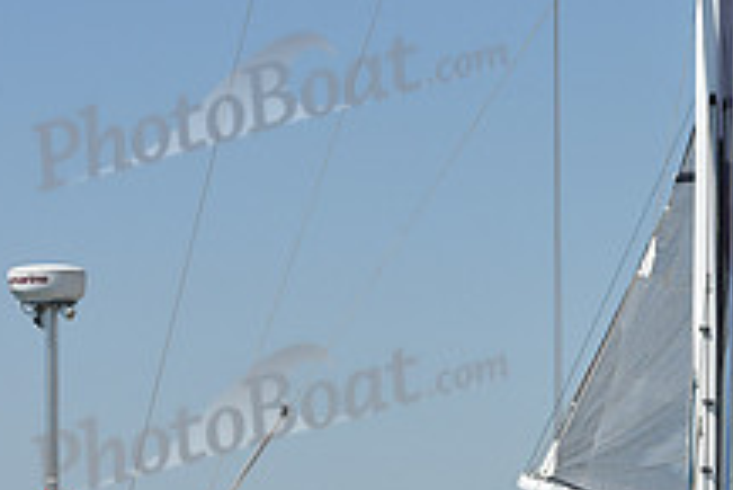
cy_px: 542
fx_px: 4625
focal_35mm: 227
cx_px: 686
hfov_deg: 9.0
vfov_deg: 6.0
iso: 250
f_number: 8
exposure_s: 1/1250
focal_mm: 85
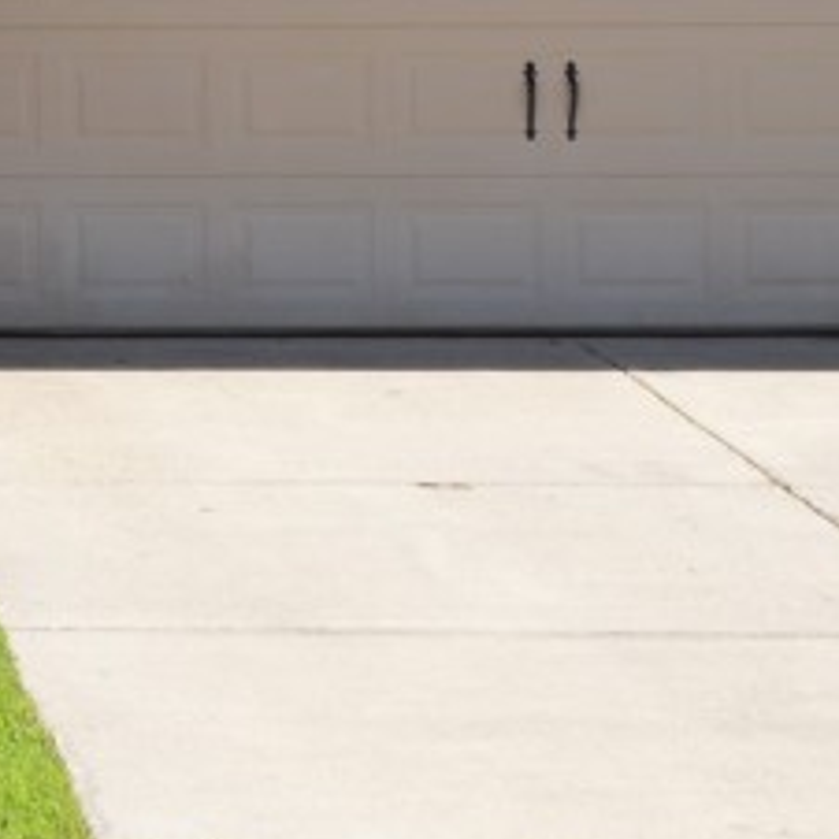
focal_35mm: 195
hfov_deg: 8.7
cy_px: 37
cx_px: -484
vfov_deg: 8.9
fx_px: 5347
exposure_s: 1/200
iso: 100
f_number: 7.1
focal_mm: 30
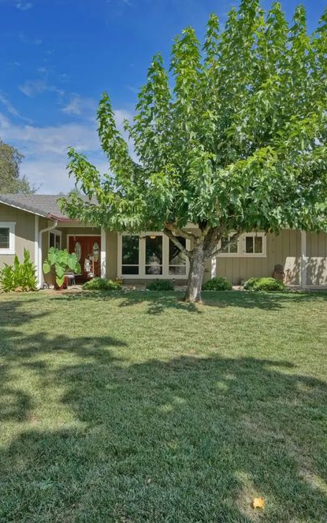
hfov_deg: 55.0
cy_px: 256
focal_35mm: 22
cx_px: 154
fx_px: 314
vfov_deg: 79.6
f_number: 7.1
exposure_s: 1/160
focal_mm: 14
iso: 100
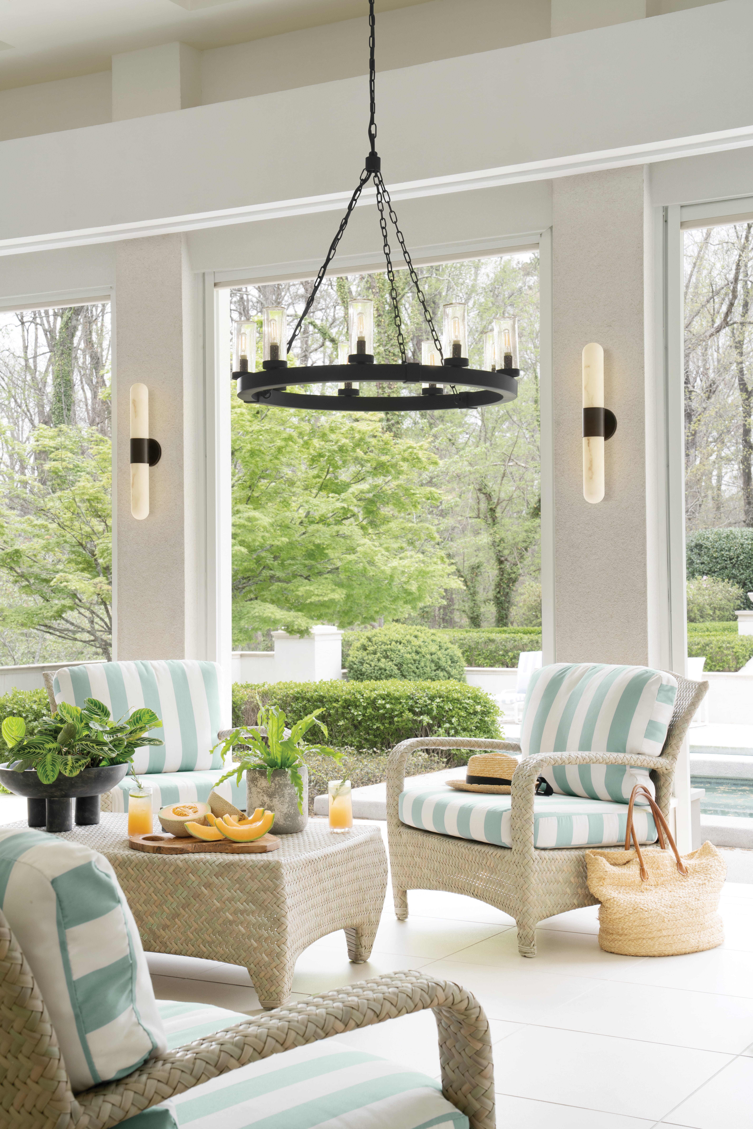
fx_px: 1600
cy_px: 564
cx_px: 376
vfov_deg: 38.9
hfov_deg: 26.5
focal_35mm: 51
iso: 320
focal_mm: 51
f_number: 13
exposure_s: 1/30
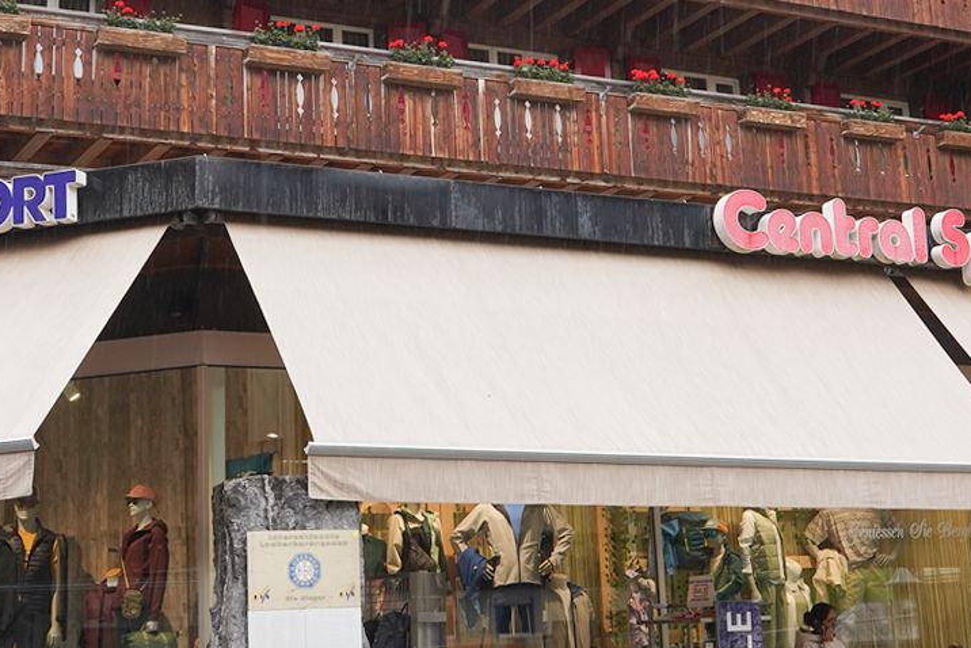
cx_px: 579
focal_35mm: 67
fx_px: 1808
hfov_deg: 30.0
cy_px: 145
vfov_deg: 20.1
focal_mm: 24
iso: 400
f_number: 8
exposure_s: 1/100
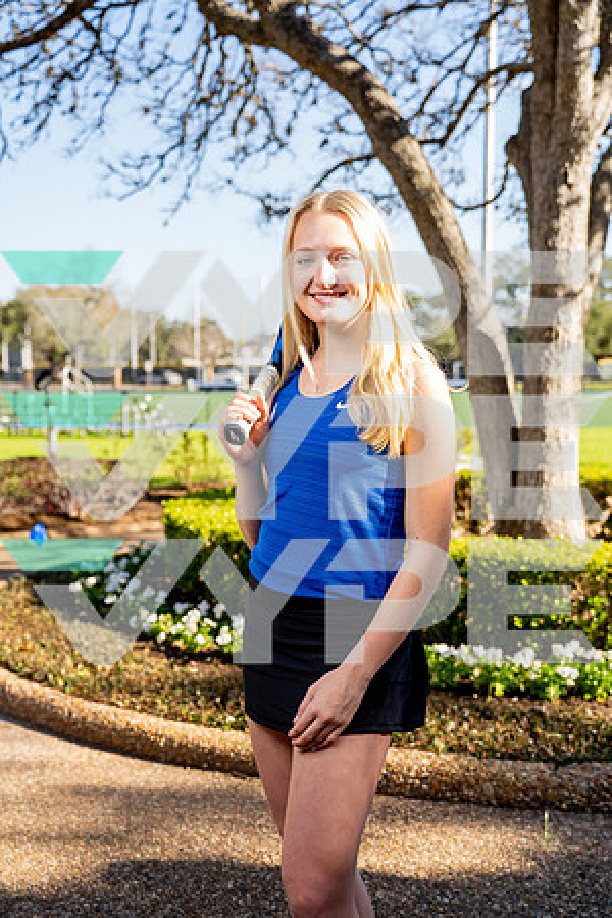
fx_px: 1198
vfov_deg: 41.9
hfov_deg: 28.6
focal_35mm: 47
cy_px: 459
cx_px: 306
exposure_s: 1/250
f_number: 4
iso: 100
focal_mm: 47
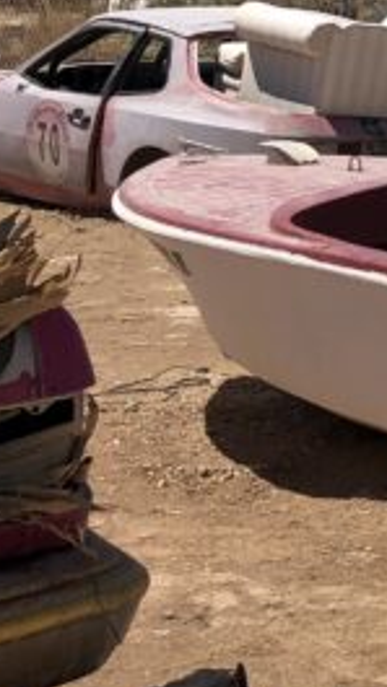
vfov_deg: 17.9
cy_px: 104
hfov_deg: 8.8
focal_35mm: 118
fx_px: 2153
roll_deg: -0.5
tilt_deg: -7.1
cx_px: 1080
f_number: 1.8
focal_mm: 3.99
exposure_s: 1/2825
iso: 25
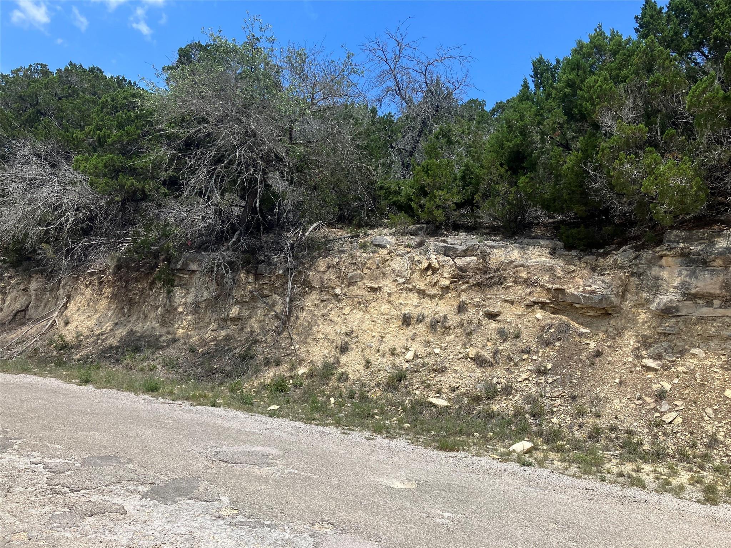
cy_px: 274
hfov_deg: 63.4
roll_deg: -6.3
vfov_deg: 49.7
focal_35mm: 28
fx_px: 591
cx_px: 366
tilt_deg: +4.6
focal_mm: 3.99
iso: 32
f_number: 1.8
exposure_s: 1/1621
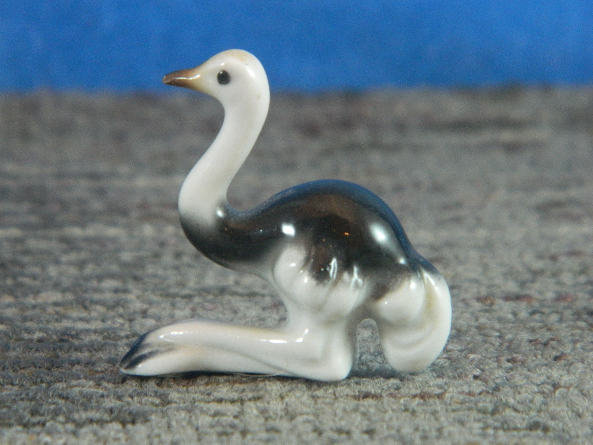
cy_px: 222
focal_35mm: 221
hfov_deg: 9.0
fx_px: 3786
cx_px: 296
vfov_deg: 6.7
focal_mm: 39.7
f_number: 5.4
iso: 400
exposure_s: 1/15
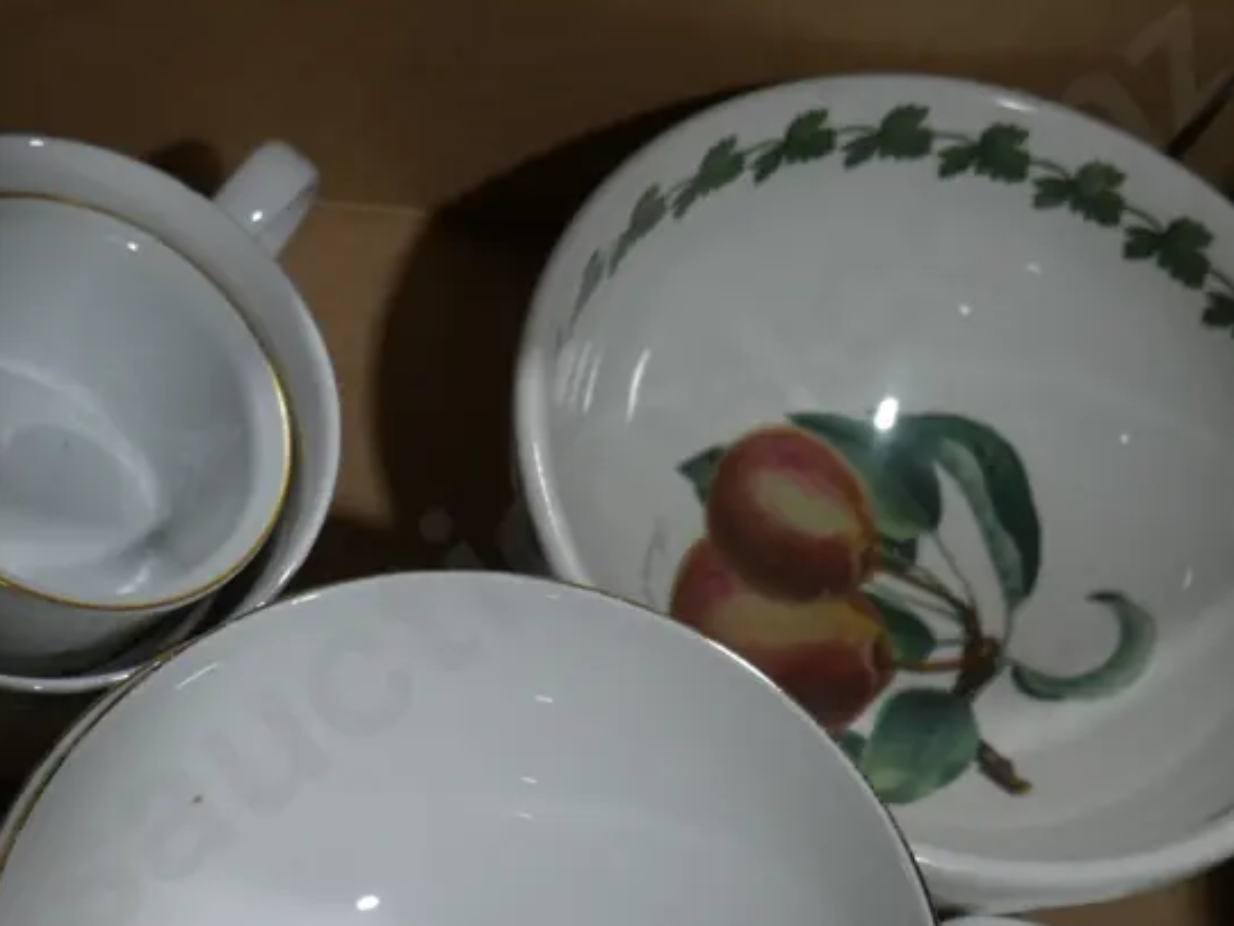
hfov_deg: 22.3
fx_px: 3102
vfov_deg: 16.9
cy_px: 739
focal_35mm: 87
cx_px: 281
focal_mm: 23
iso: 200
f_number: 5.6
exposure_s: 1/125
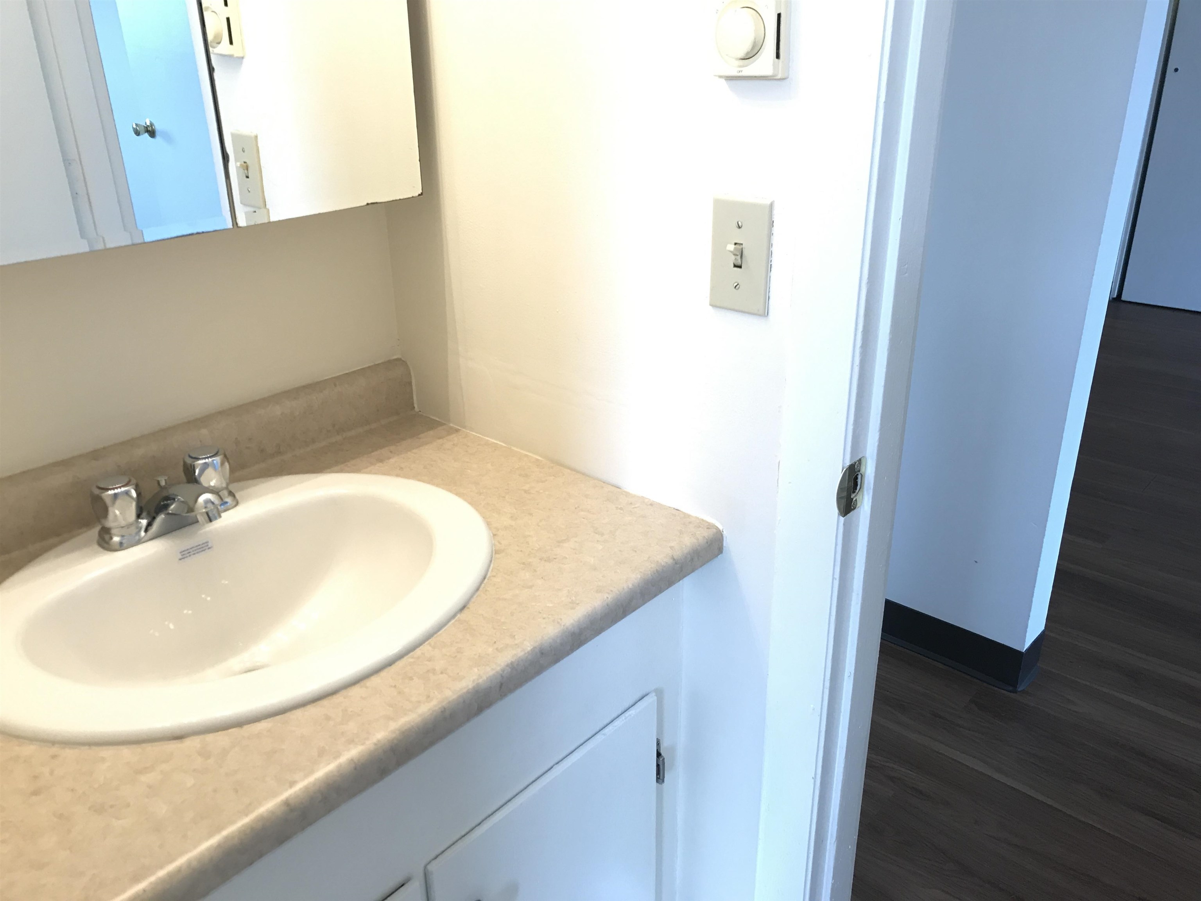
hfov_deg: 63.4
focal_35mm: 28
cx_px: 600
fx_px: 971
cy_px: 450
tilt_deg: -24.1
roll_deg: +0.3
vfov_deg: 49.7
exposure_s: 1/30
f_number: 1.8
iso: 25
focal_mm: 3.99
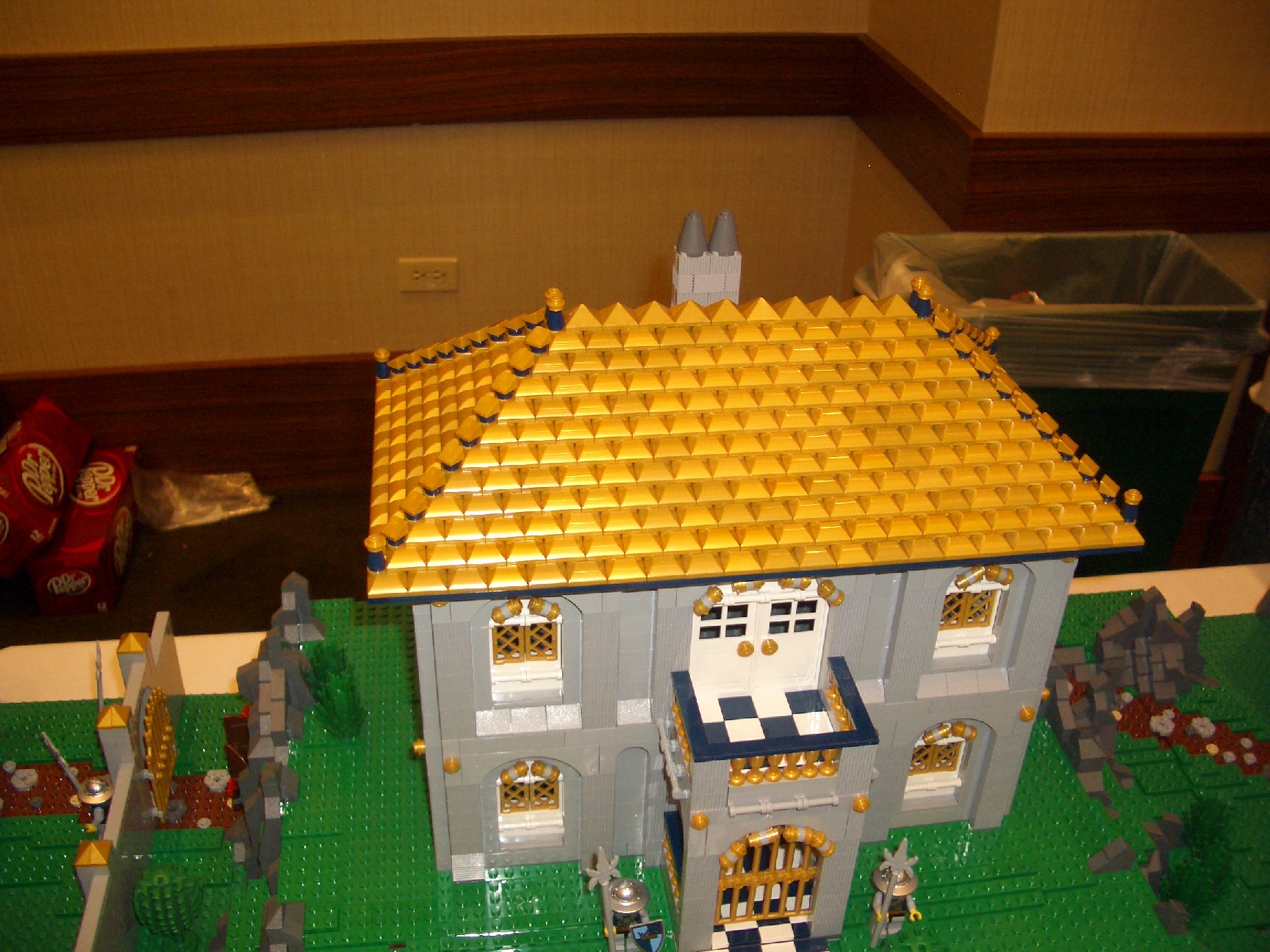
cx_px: 635
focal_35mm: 35
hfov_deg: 52.6
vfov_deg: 40.7
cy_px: 476
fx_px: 1284
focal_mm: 5.8
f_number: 2.6
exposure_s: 1/60
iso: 100
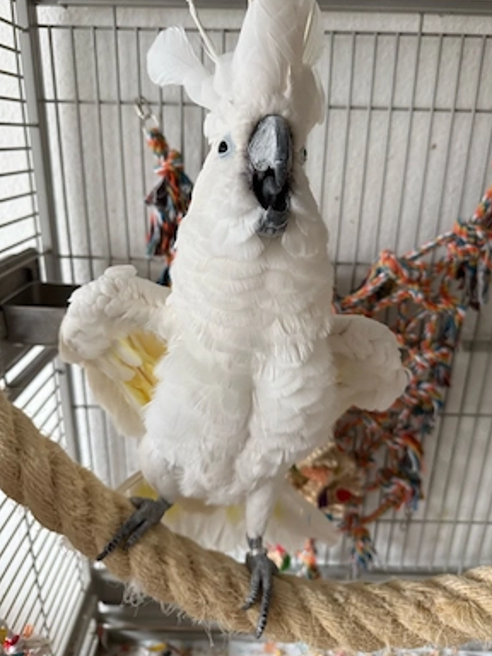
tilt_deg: -15.5
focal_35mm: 25
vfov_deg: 69.4
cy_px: 319
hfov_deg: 54.9
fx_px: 474
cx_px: 249
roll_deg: -2.0
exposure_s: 1/121
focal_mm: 6.76
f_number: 1.78
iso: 200
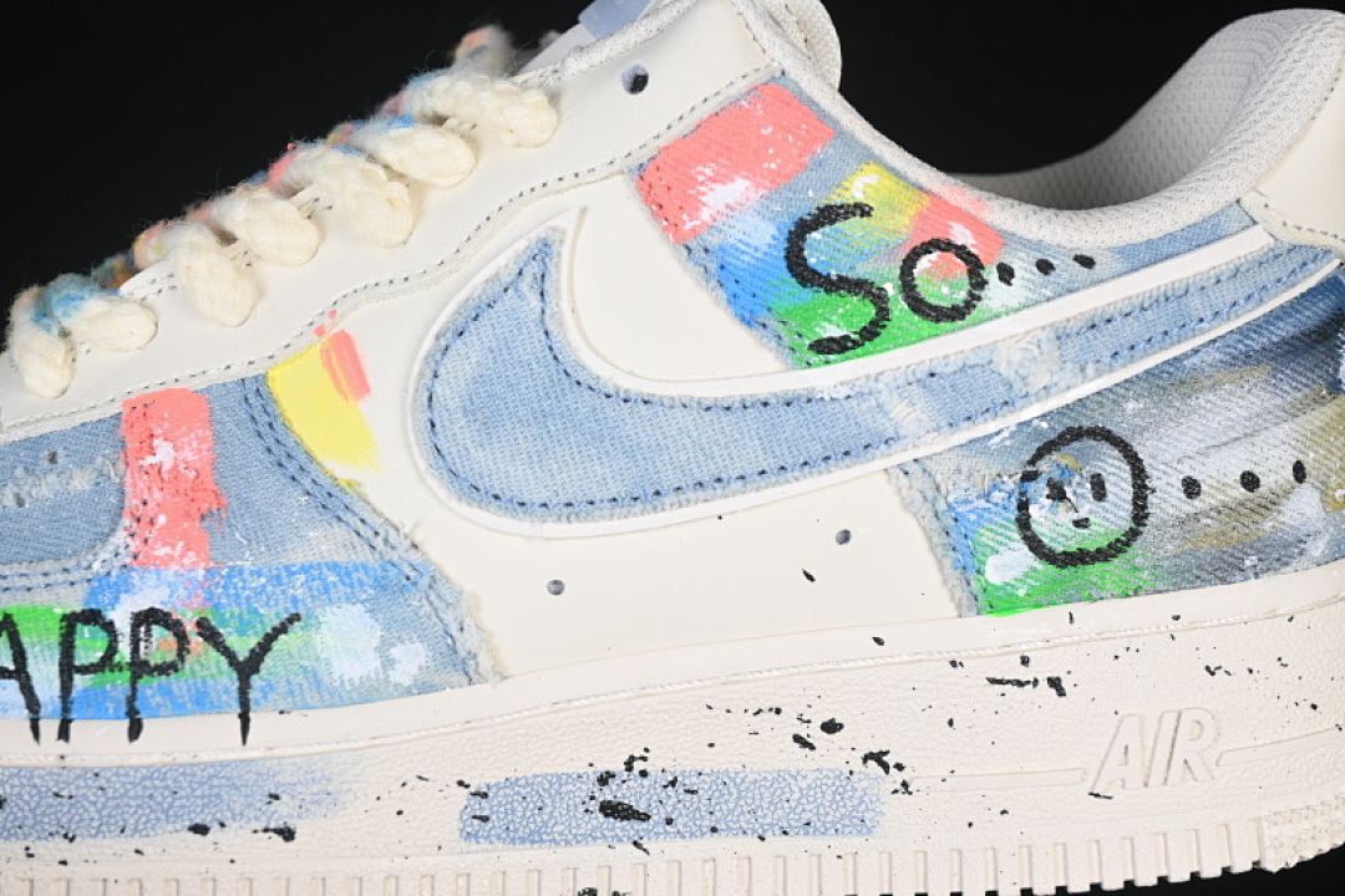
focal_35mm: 75
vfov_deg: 18.2
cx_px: 672
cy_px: 448
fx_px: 2802
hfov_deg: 27.0
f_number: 7.1
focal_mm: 50
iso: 160
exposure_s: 1/80
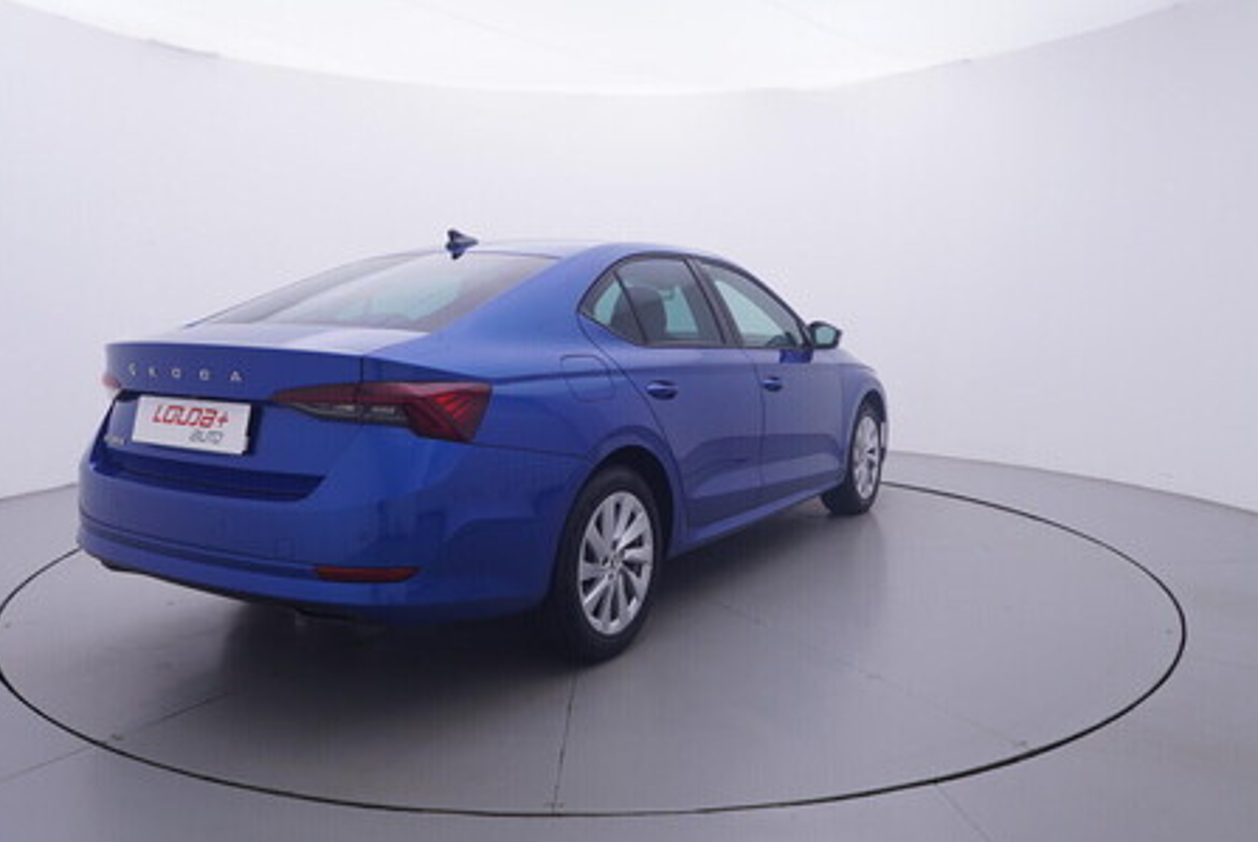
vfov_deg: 46.9
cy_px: 356
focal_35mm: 28
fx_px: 966
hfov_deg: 66.1
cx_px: 618
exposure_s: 1/80
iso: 200
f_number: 5
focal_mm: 15
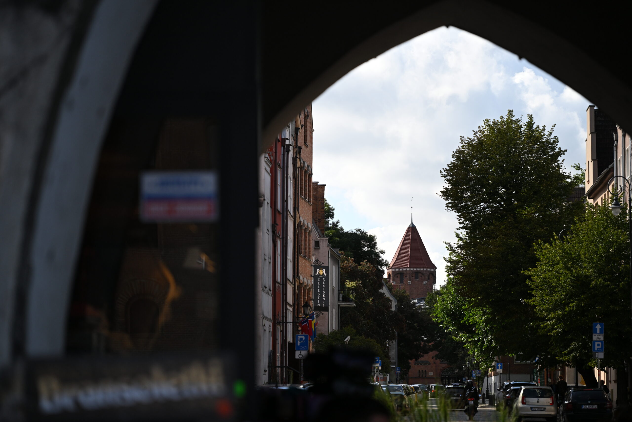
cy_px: 211
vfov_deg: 11.4
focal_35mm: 120
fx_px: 2107
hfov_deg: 17.1
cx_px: 316
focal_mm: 120
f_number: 4
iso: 400
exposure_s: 1/3200
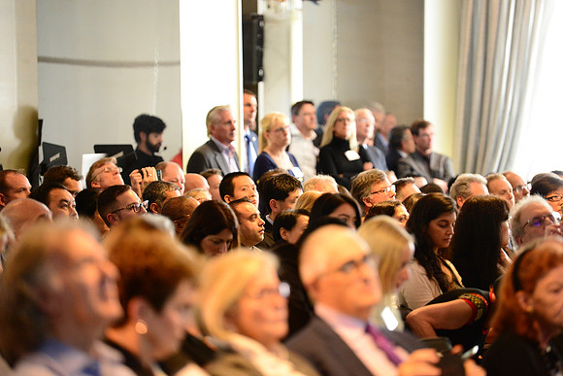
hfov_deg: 12.4
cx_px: 282
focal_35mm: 165
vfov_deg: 8.3
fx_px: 2581
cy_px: 188
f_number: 2.8
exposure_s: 1/160
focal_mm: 165
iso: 4000
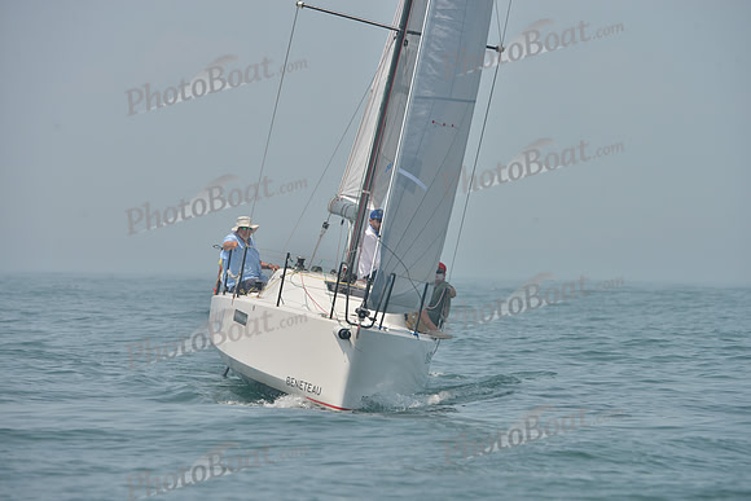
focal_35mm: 290
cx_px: 376
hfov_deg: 7.1
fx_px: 6051
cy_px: 250
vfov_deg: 4.7
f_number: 9
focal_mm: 290
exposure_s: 1/1000
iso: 280
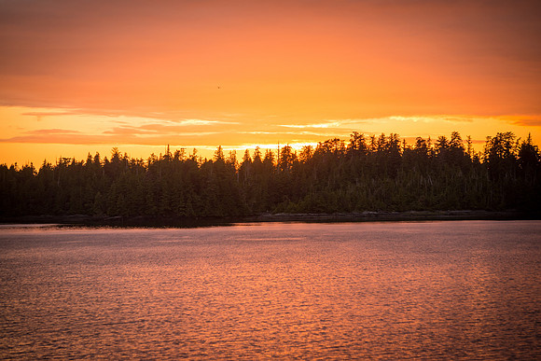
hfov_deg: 15.2
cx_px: 270
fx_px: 2029
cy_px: 180
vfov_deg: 10.2
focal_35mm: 135
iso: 400
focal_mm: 135
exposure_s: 1/750
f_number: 4
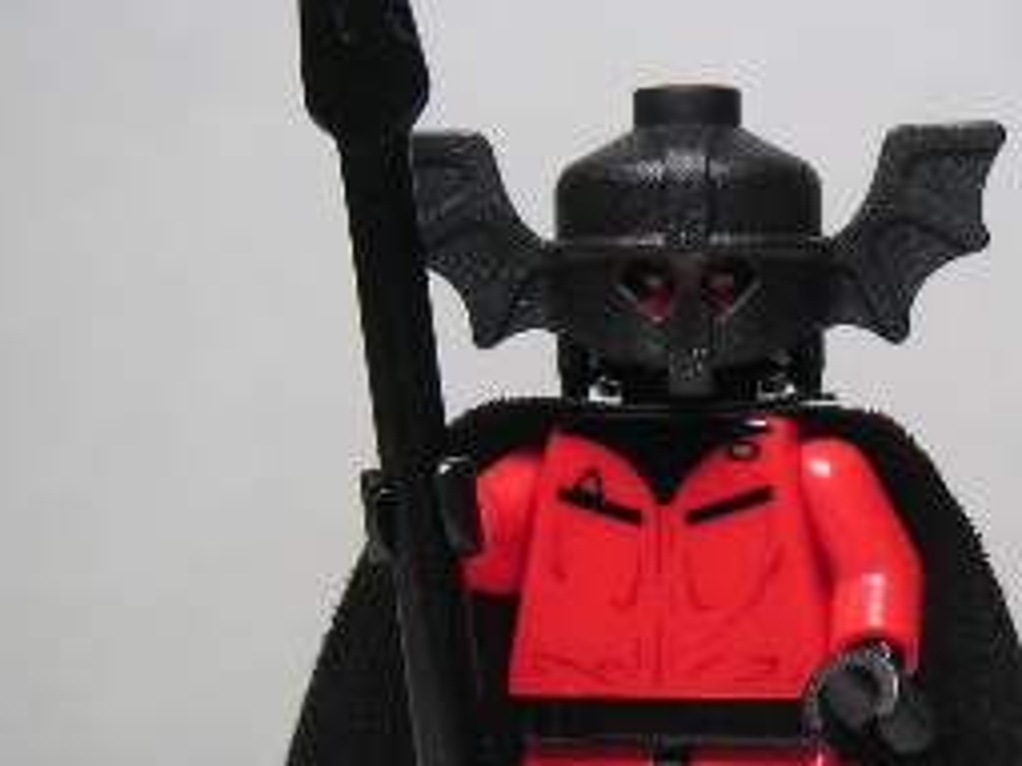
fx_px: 5459
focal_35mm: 185
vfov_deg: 8.0
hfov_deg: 10.7
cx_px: 687
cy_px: 537
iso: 100
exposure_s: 1/111
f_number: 3.6
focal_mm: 17.1
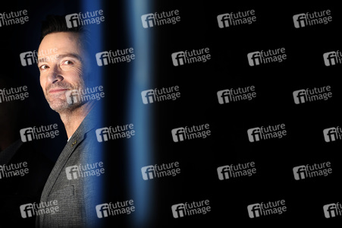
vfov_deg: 6.9
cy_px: 114
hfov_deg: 10.3
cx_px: 171
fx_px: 1899
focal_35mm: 200
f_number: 6.3
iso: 200
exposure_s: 1/320
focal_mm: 200
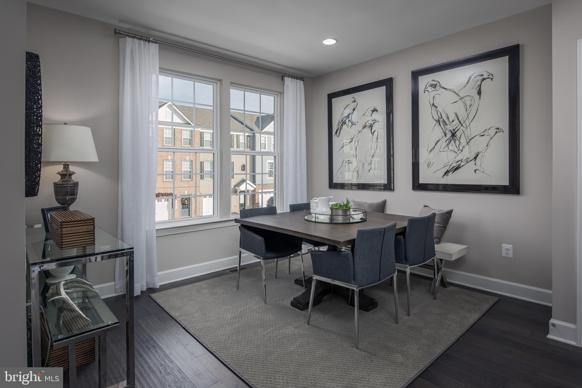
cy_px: 194
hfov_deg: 86.9
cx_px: 291
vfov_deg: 64.6
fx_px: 307
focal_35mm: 19
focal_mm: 19
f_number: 9
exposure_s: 1/250
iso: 320
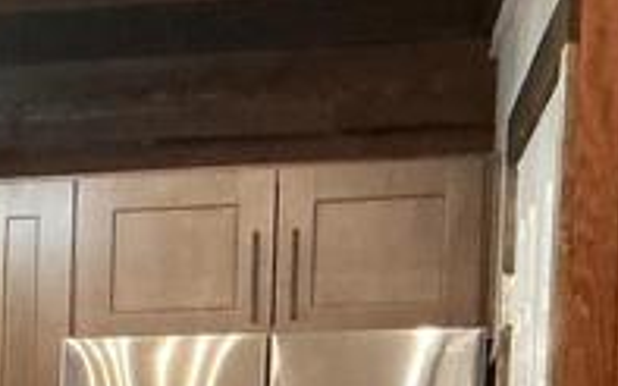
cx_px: -536
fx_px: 2694
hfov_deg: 11.9
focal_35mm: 160
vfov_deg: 7.7
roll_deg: +0.7
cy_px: 847
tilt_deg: -8.0
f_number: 1.8
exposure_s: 1/60
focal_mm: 3
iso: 250
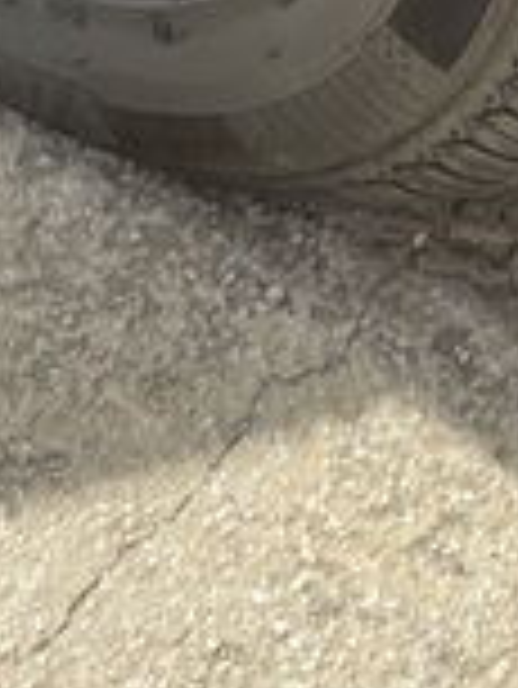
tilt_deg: -34.0
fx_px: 2032
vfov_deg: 17.1
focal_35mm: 102
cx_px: 977
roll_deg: +1.9
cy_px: -391
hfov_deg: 12.9
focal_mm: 4.2
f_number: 1.6
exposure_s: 1/1350
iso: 32
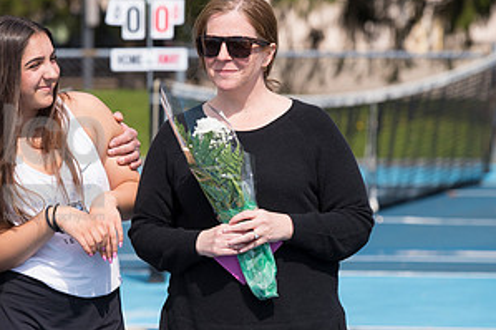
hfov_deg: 6.1
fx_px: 4682
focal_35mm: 340
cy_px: 163
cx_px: 55
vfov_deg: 4.0
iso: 250
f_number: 5.6
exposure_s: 1/1250
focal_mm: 175
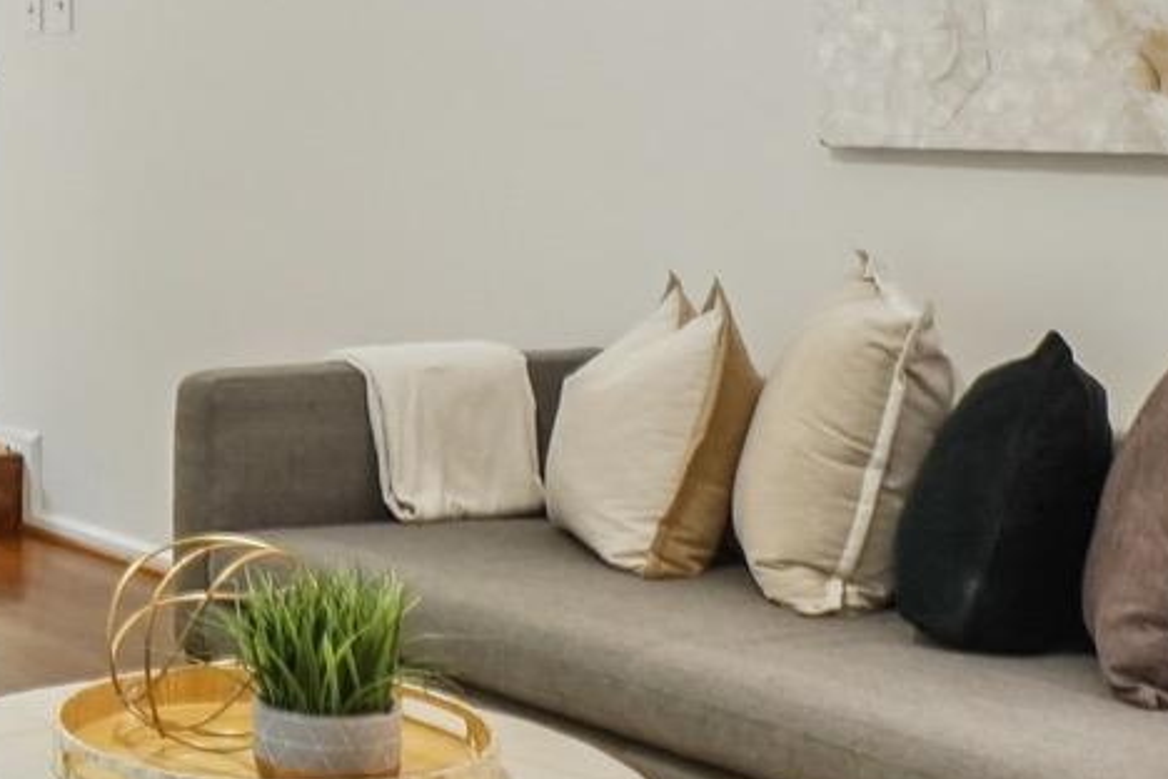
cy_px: 156
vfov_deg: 19.3
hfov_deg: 25.5
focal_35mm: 70
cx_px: -275
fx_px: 2271
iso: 800
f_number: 8
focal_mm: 16
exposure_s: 1/13
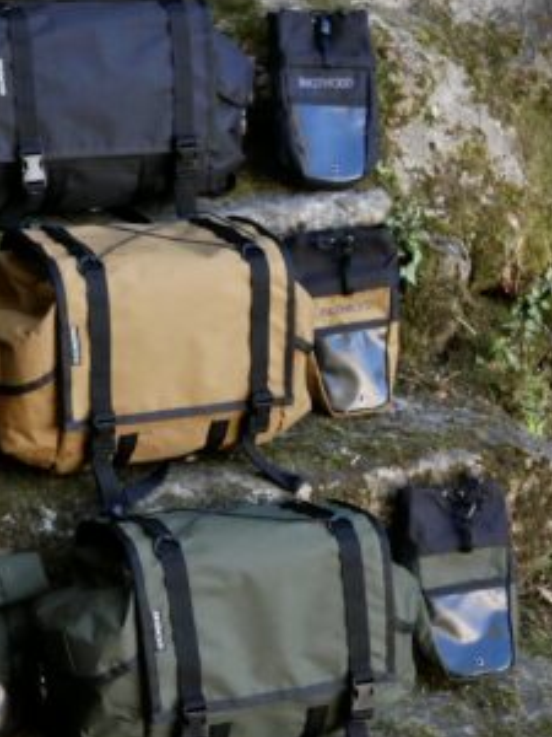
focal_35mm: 79
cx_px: 131
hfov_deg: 18.5
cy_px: 549
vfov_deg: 24.5
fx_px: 1680
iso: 3200
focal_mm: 20
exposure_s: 1/500
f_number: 5.6
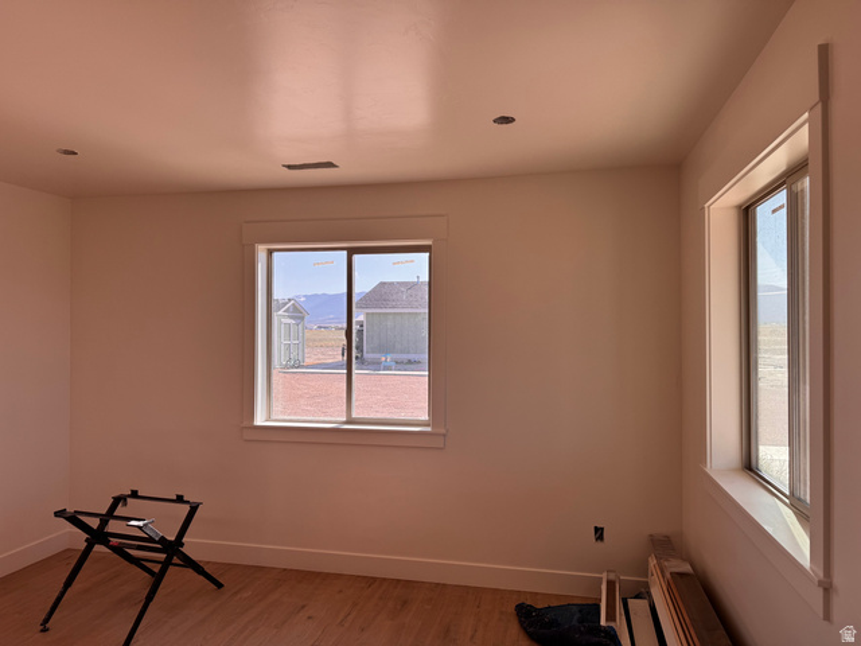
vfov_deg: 56.8
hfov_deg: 71.6
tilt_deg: +0.0
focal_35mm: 24
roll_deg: -0.4
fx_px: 597
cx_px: 430
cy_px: 323
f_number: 1.78
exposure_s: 1/900
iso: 80
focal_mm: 6.76
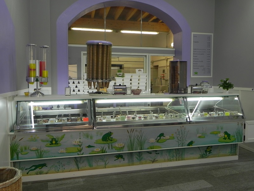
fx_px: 242
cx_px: 127
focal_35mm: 33
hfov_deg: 55.4
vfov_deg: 42.9
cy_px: 96
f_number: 2.8
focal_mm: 5.9
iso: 160
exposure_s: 1/46.5
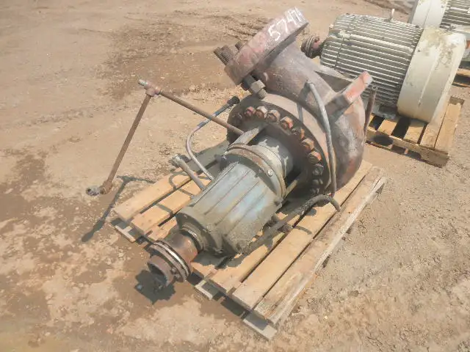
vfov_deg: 49.7
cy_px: 176
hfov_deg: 63.4
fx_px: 380
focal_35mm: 28
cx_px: 235
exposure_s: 1/160
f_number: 8.5
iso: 64
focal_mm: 5
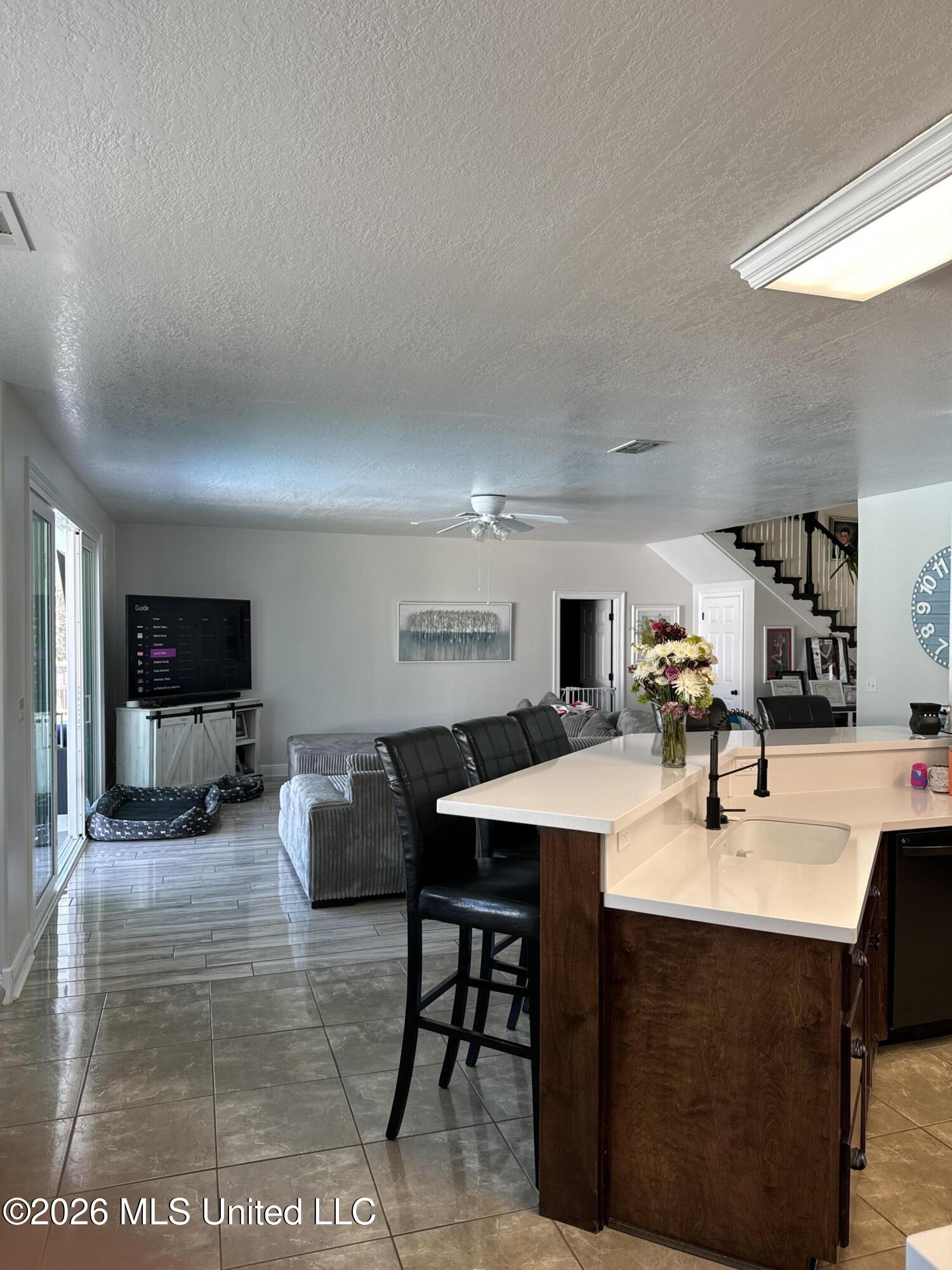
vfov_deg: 71.6
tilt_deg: -1.1
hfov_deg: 56.8
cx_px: 476
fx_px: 880
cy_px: 635
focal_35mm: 24
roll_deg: -0.5
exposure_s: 1/120
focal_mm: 6.86
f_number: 1.78
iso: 100
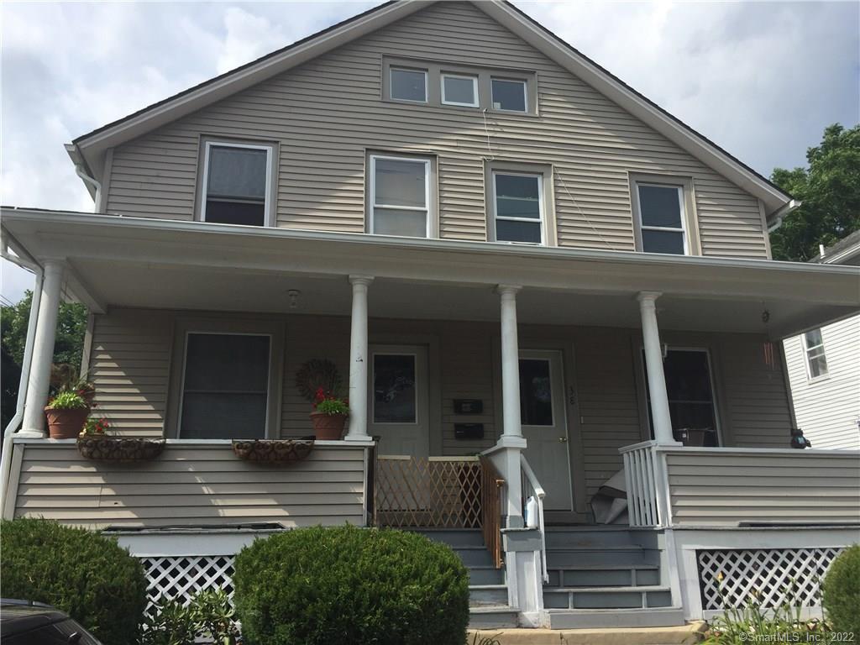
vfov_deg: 48.2
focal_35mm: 29
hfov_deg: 61.7
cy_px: 322
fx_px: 720
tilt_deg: +16.7
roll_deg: +0.4
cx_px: 430
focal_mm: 4.15
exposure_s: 1/1883
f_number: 2.2
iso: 32
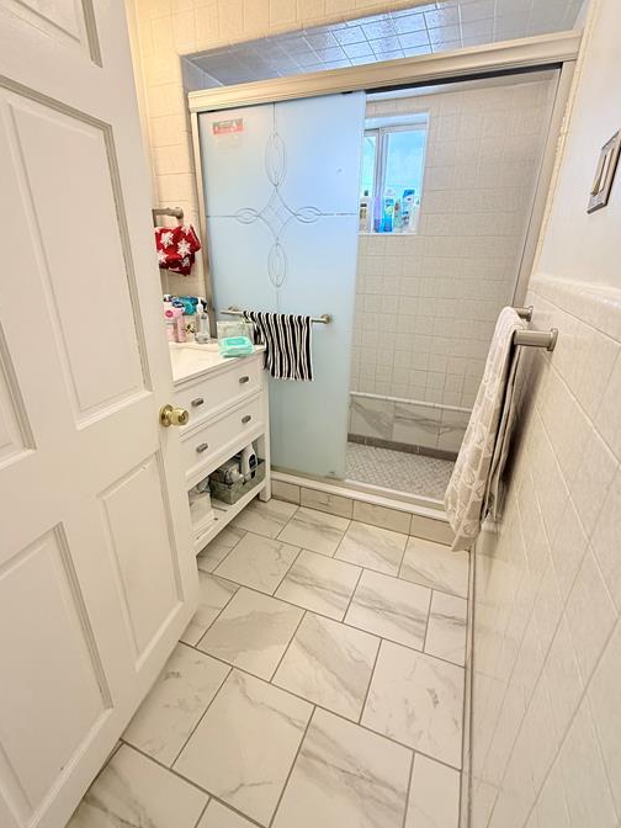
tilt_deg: -20.8
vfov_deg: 94.5
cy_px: 413
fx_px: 383
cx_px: 317
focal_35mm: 16
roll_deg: -0.8
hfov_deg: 78.1
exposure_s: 1/120
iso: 200
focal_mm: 2.22
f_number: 2.2
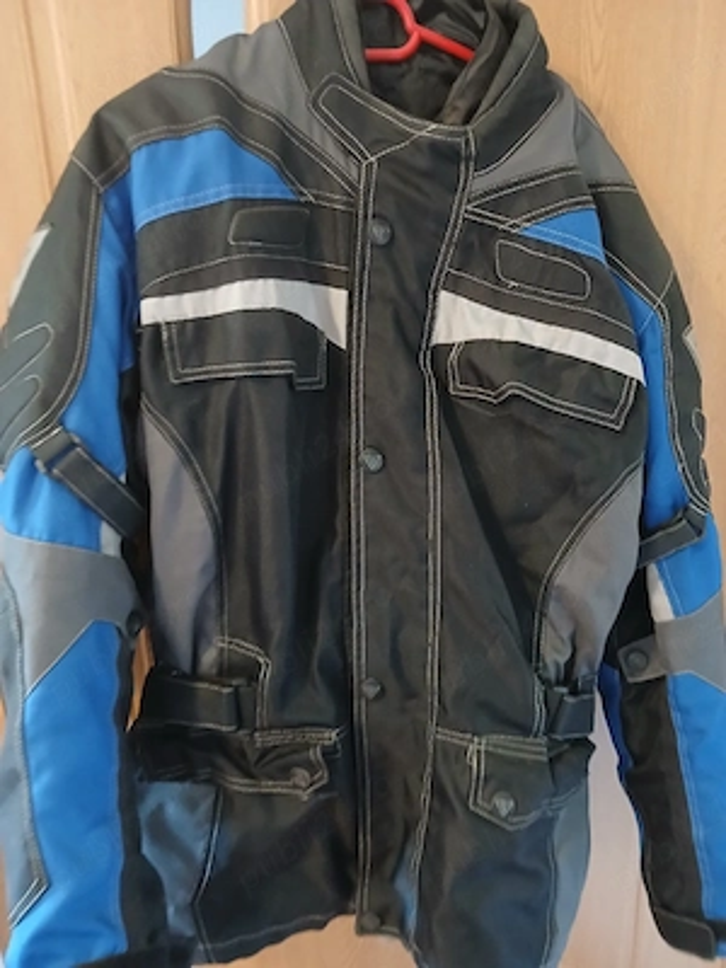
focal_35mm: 26
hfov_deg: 53.1
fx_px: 727
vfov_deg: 67.3
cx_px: 363
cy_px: 484
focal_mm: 3.98
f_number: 1.8
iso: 640
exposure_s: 1/20
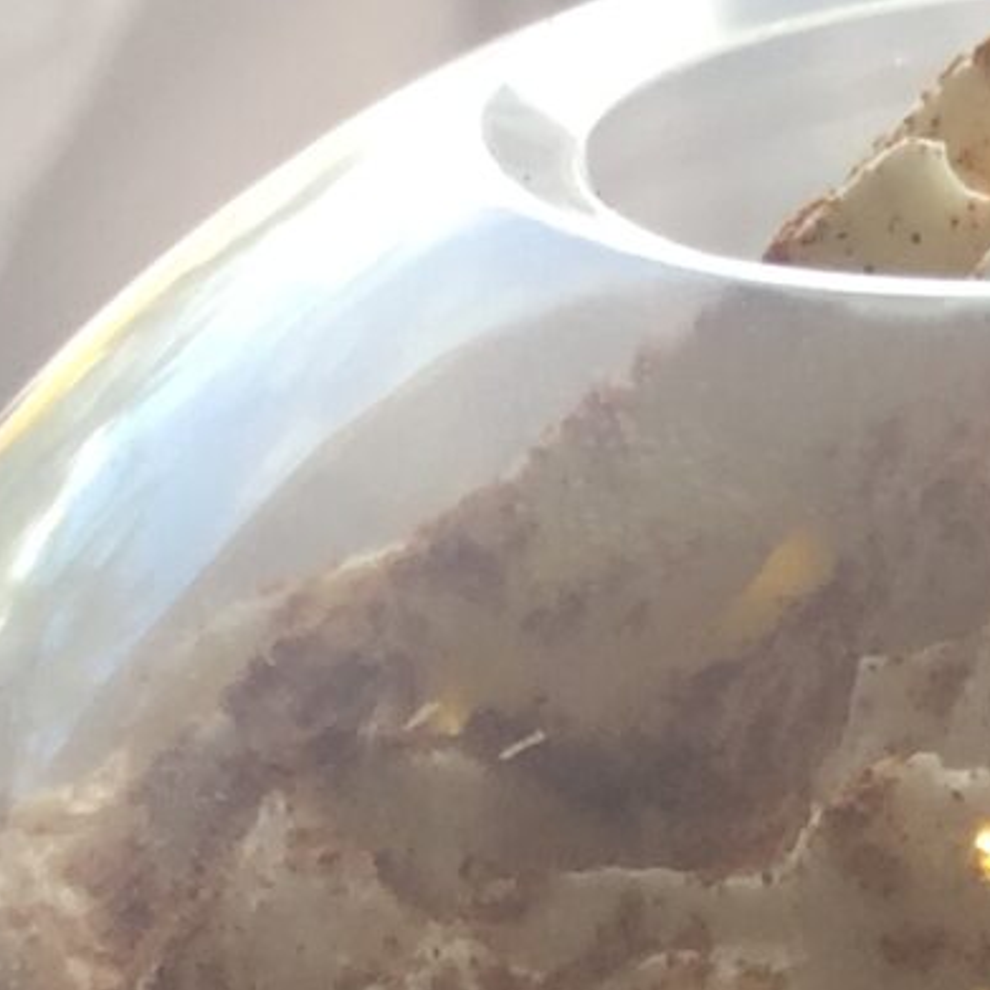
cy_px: 2631
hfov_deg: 10.3
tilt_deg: -38.0
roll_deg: +3.7
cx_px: 985
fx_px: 5436
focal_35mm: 168
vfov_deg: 9.0
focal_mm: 4.15
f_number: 2.2
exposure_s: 1/152
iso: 32
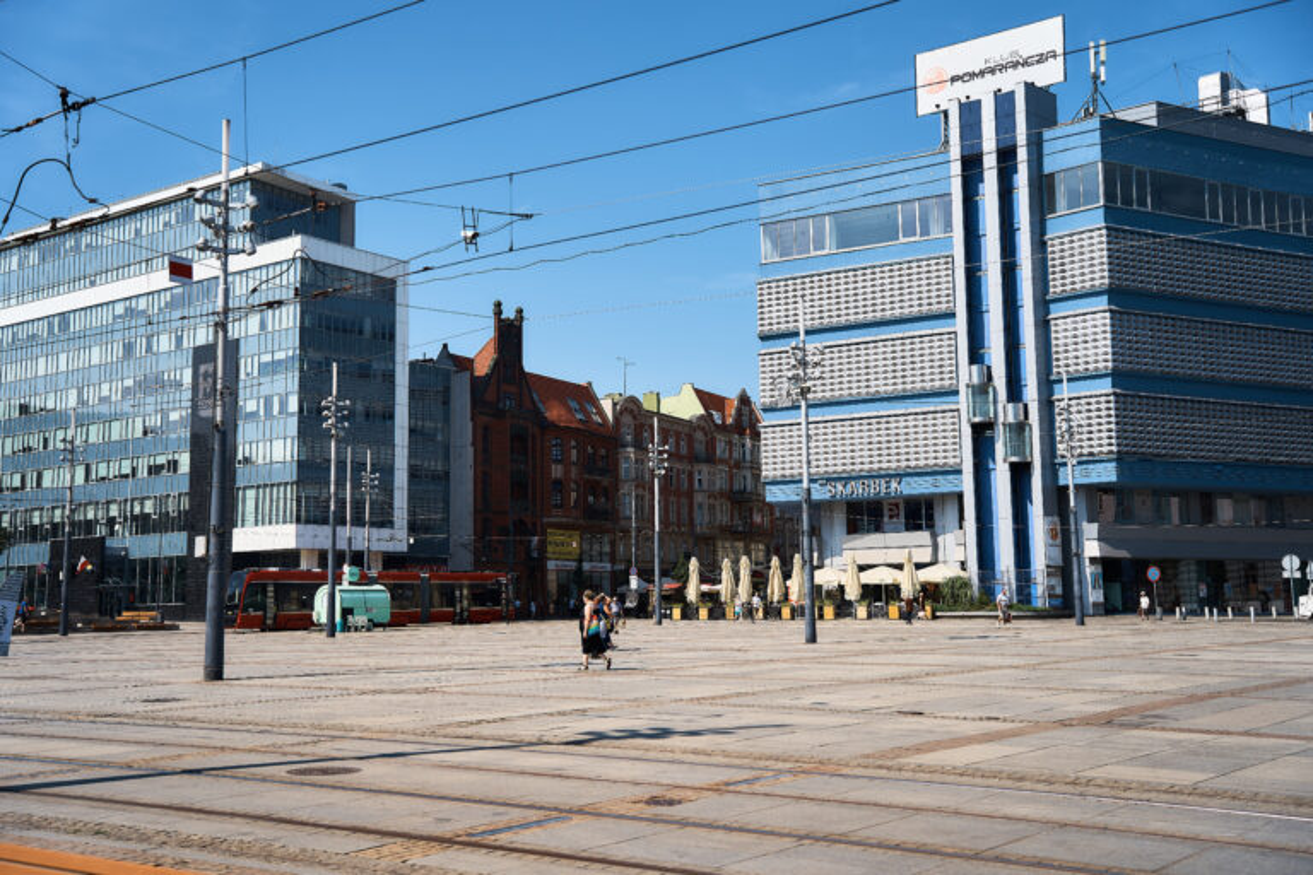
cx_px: 656
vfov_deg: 34.2
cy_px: 438
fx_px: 1422
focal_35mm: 39
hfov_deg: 49.6
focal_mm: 39
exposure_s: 1/2500
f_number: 2.8
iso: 100
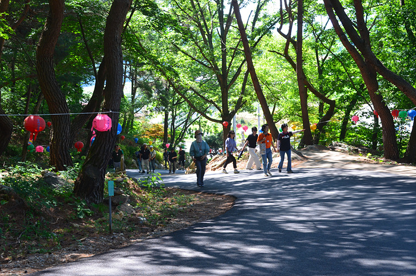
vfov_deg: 21.5
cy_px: 138
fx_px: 727
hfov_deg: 31.9
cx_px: 208
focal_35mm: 63
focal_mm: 42
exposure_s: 1/125
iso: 400
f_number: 9
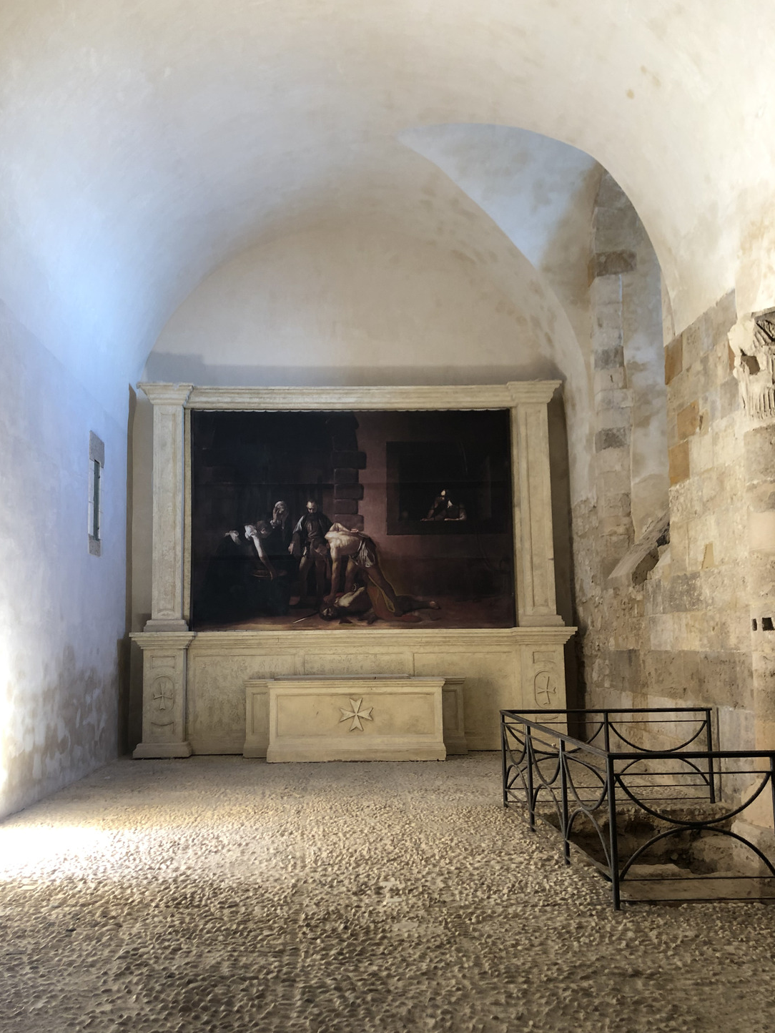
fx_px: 925
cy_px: 571
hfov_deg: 45.4
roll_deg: +1.1
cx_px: 352
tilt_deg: +5.4
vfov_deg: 58.2
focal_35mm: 31
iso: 50
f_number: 1.8
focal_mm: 4
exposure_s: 1/17
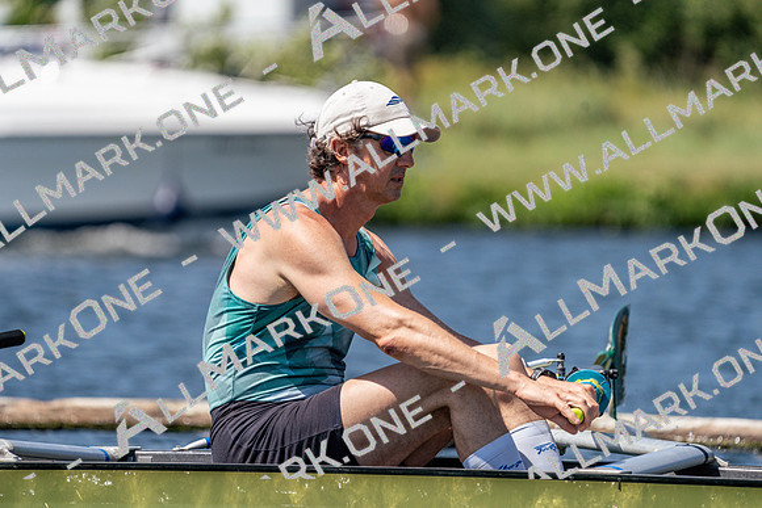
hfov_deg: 4.4
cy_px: 254
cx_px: 381
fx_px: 9950
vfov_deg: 2.9
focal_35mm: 470
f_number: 6.3
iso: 250
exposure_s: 1/2000
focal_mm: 470
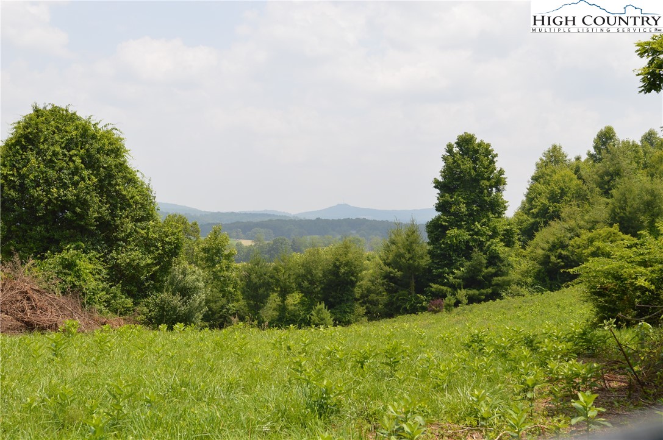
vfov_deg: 25.7
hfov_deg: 37.9
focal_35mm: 52
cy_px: 220
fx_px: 966
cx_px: 332
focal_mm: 35
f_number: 8
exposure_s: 1/200
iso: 100
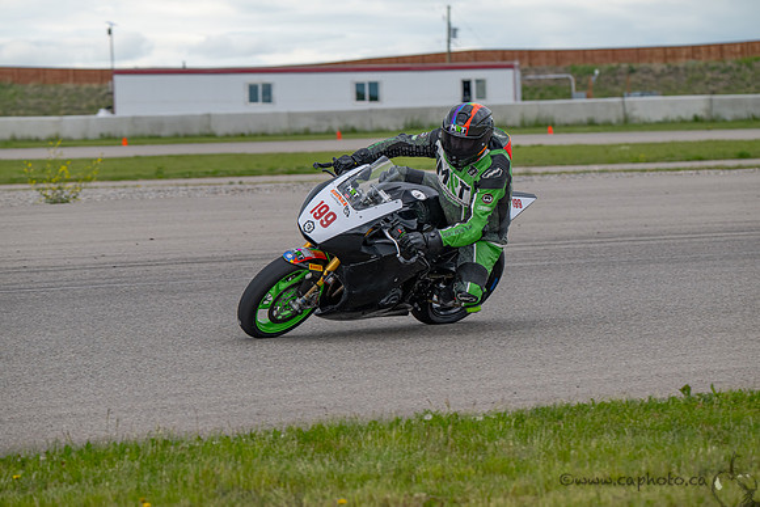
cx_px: 380
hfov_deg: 11.4
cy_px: 254
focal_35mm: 180
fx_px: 3801
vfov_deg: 7.6
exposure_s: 1/1250
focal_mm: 180
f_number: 6.3
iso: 720
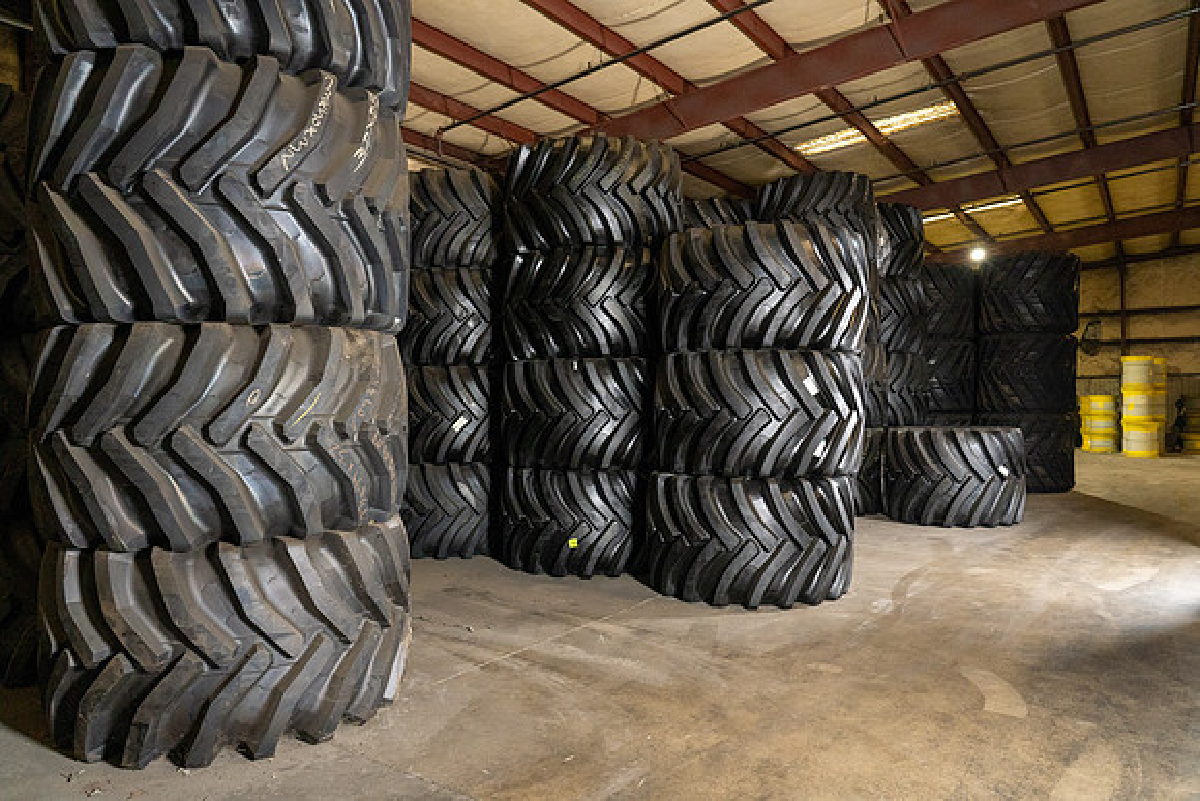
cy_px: 400
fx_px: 800
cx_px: 600
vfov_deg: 53.2
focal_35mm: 24
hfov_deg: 73.7
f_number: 5.6
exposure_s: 1/60
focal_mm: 24
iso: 3200
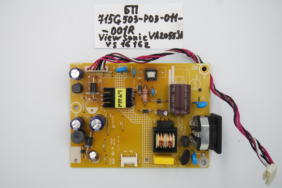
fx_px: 313
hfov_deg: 48.5
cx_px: 141
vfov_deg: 33.4
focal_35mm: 40
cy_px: 94
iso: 160
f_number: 5
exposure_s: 1/100
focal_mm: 15
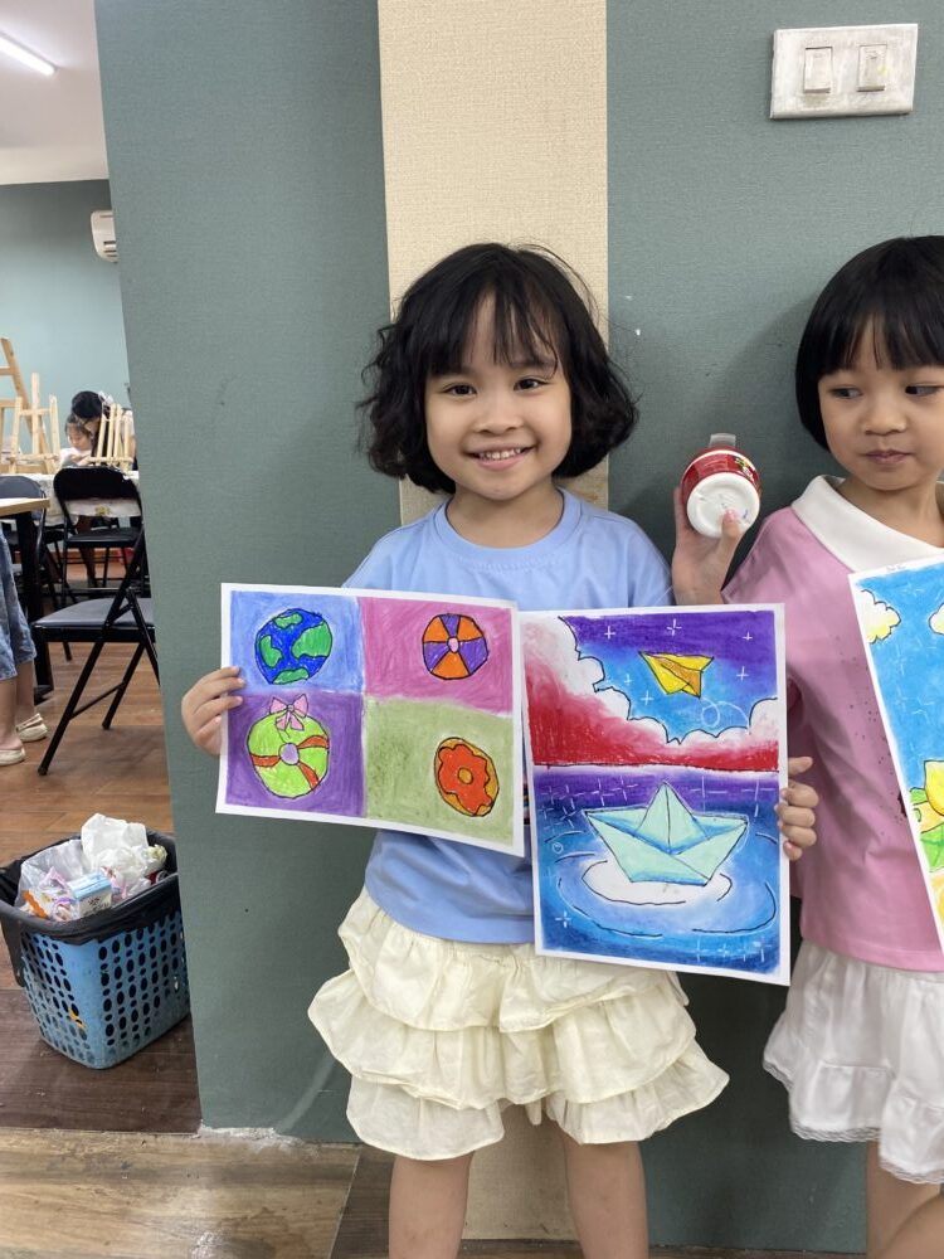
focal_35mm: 26
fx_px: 945
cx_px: 472
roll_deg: +0.5
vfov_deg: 67.3
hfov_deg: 53.1
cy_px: 630
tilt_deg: -11.4
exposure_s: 1/100
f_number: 1.8
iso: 125
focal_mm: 4.25
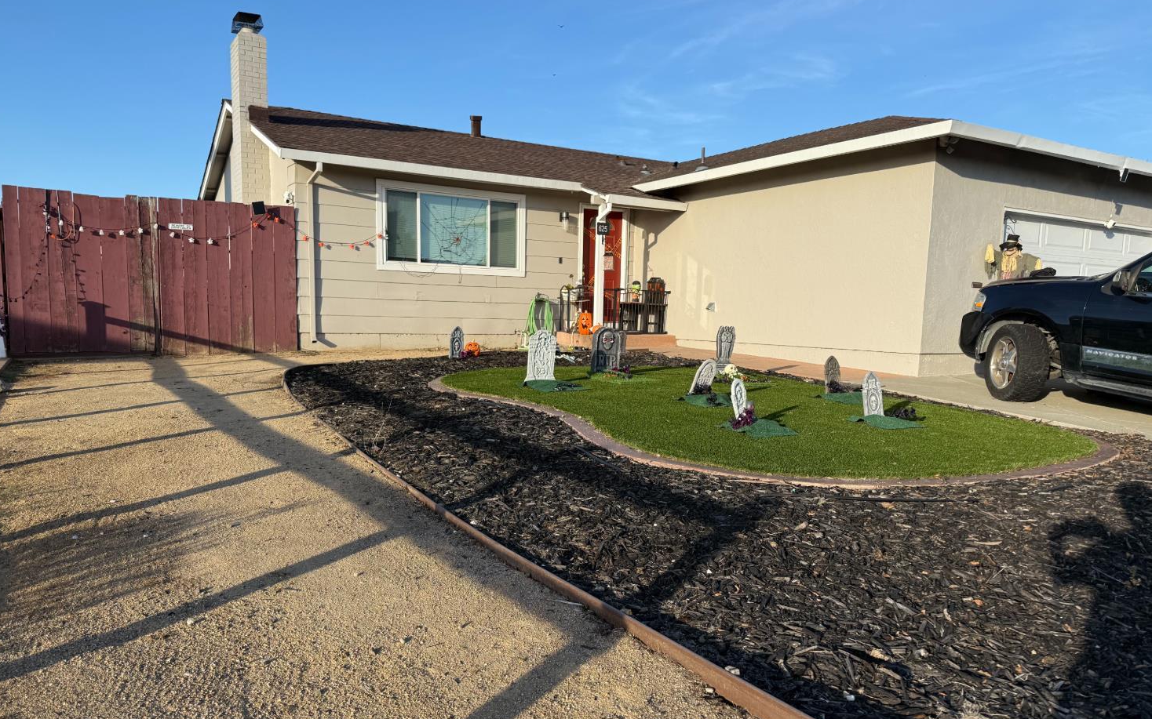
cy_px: 403
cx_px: 568
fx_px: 816
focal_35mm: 26
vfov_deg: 47.5
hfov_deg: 70.4
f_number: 1.78
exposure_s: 1/2525
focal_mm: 6.76
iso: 80
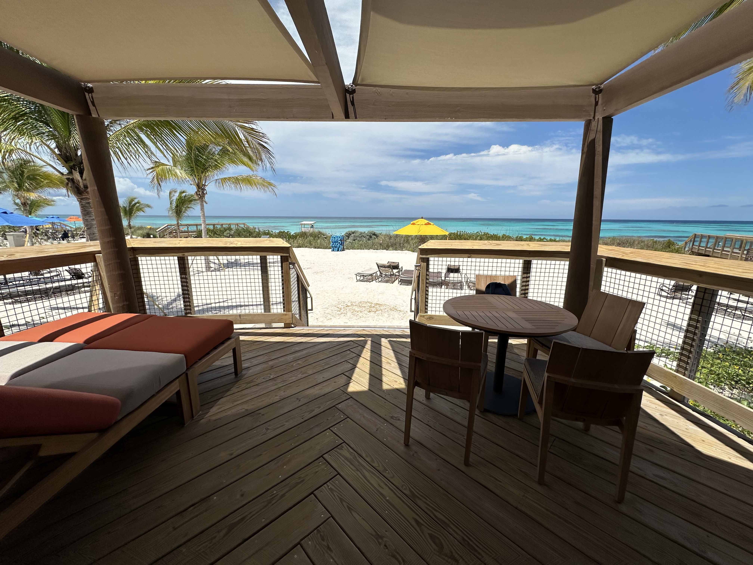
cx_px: 376
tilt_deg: -14.2
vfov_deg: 85.7
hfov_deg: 102.1
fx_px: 305
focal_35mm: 14
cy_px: 282
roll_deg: -0.4
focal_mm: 2.22
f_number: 2.2
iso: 50
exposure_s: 1/4464
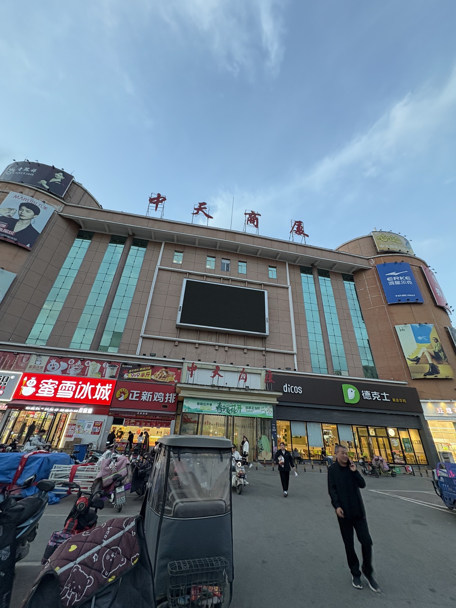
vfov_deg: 102.1
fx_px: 246
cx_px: 228
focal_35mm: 14
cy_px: 304
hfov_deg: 85.7
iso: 125
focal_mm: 2.22
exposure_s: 1/50
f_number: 2.2
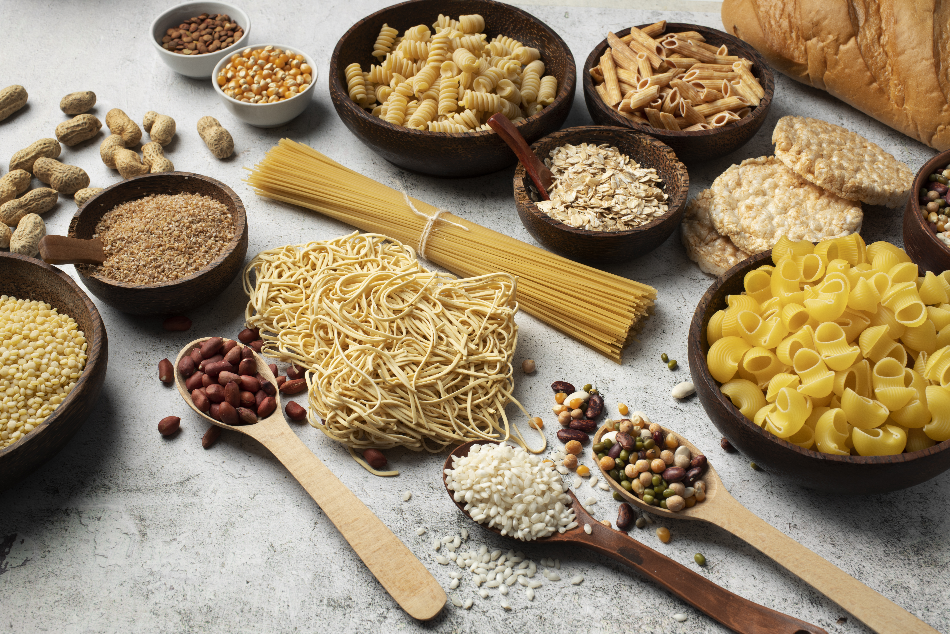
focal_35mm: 50
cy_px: 317
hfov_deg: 39.6
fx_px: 1320
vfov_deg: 27.0
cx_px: 475
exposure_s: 1/100
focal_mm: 50
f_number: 6.3
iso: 100
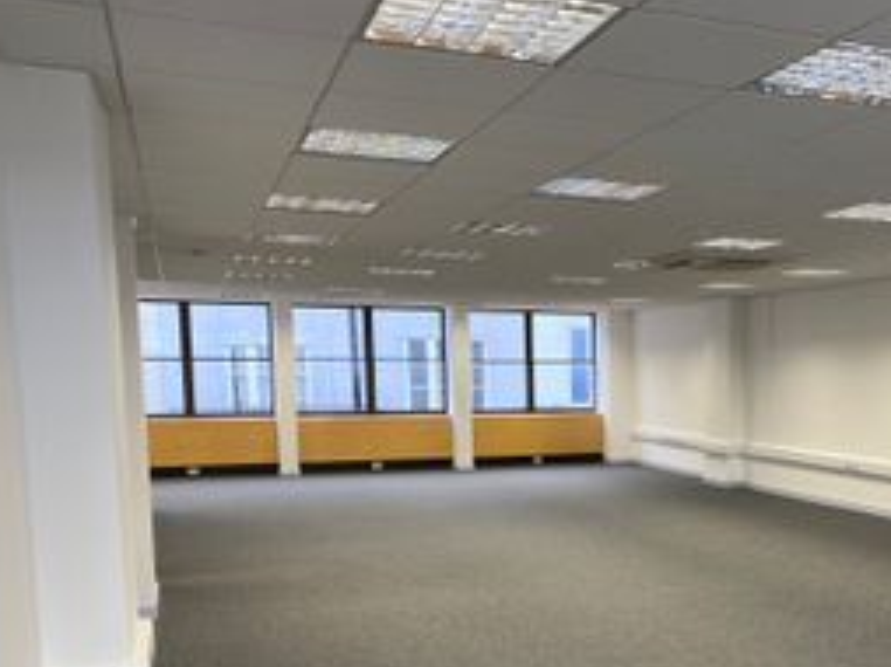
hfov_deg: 44.3
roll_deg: -0.6
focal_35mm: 41
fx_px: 1054
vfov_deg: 34.4
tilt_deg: -7.9
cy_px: 491
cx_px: 670
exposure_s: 1/100
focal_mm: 4.25
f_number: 1.8
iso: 100
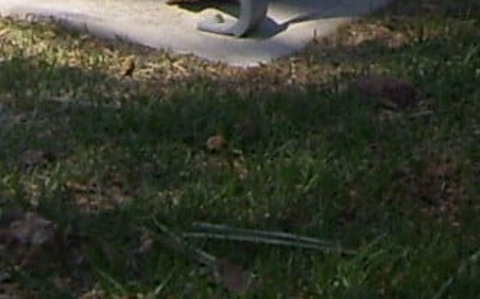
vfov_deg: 4.7
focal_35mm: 265
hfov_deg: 7.9
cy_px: -566
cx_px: 484
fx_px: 3464
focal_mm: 6
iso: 80
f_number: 4.8
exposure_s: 1/320
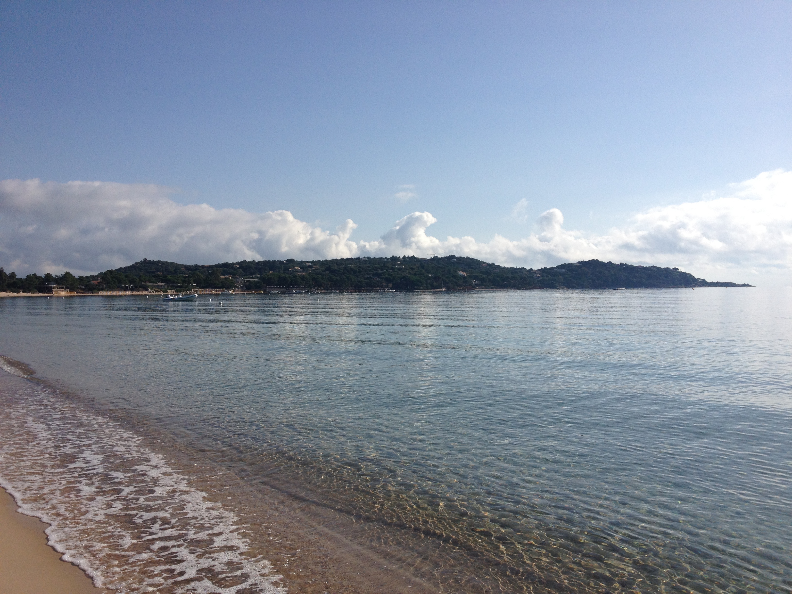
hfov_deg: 52.6
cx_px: 396
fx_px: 801
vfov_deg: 40.7
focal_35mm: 35
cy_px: 297
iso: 64
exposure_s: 1/3953
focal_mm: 4.28
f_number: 2.4
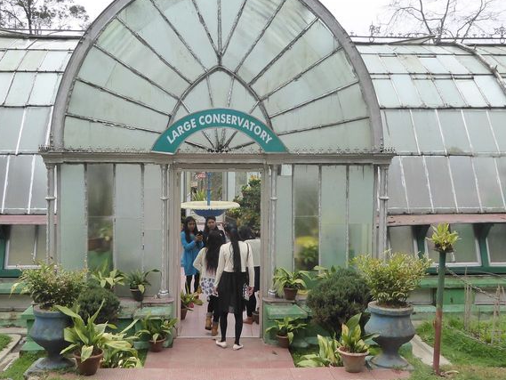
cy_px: 183
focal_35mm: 45
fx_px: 658
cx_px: 222
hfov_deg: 42.0
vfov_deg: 32.2
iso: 160
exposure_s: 1/320
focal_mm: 5.4
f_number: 3.5
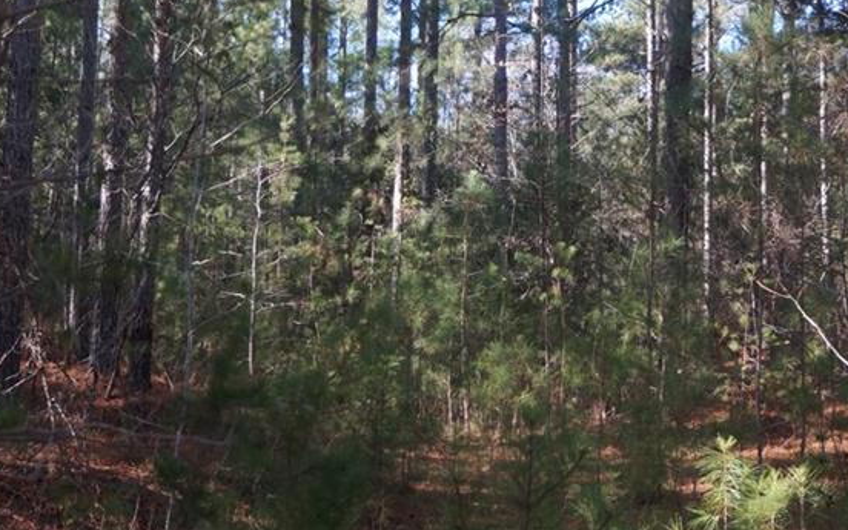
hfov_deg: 24.3
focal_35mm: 85
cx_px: 519
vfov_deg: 15.3
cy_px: 97
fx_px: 1964
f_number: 4.5
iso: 500
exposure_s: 1/160
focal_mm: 30
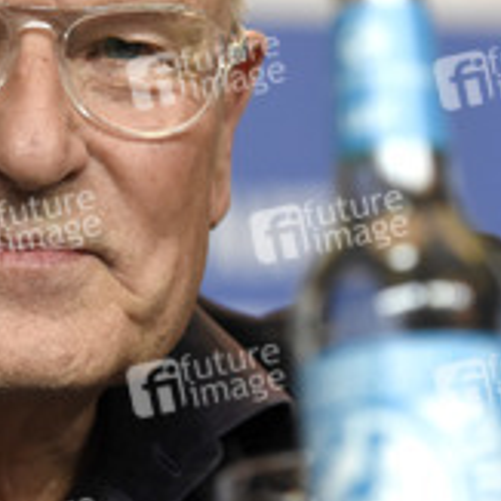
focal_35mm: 476
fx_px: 7797
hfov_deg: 3.7
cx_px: -60
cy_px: 151
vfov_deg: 3.7
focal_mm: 135
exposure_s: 1/400
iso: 1250
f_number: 4
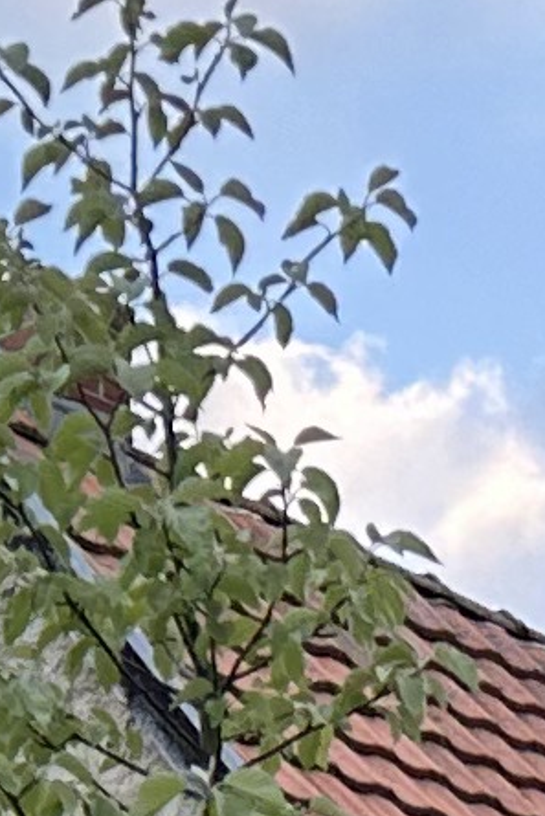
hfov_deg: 5.5
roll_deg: +3.5
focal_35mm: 226
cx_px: 1916
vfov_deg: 8.5
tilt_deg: +11.5
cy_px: 1812
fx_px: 5128
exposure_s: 1/146
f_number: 1.78
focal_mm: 6.86
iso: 64
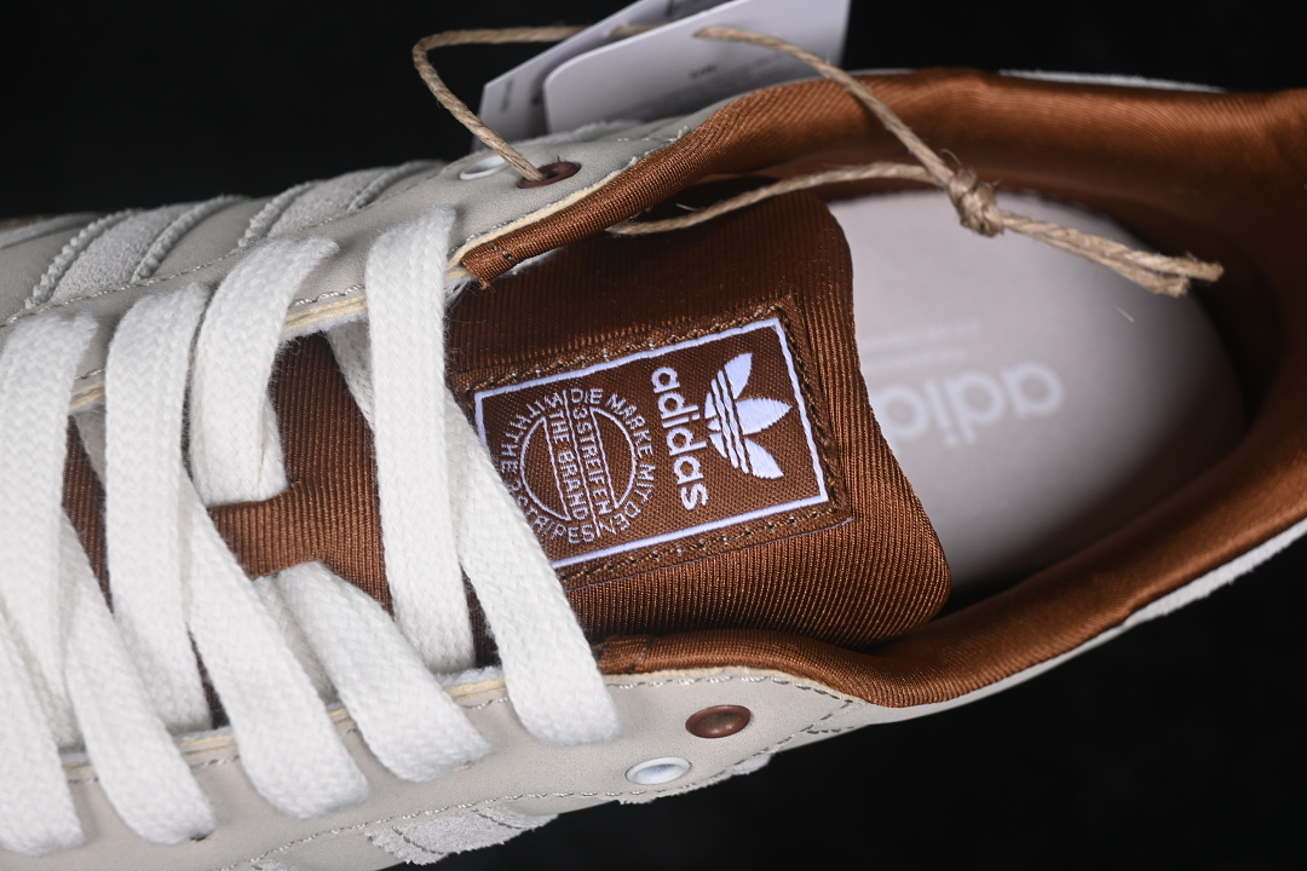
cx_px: 654
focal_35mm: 75
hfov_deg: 27.0
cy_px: 436
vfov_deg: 18.2
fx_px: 2723
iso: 160
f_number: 7.1
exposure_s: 1/80
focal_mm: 50
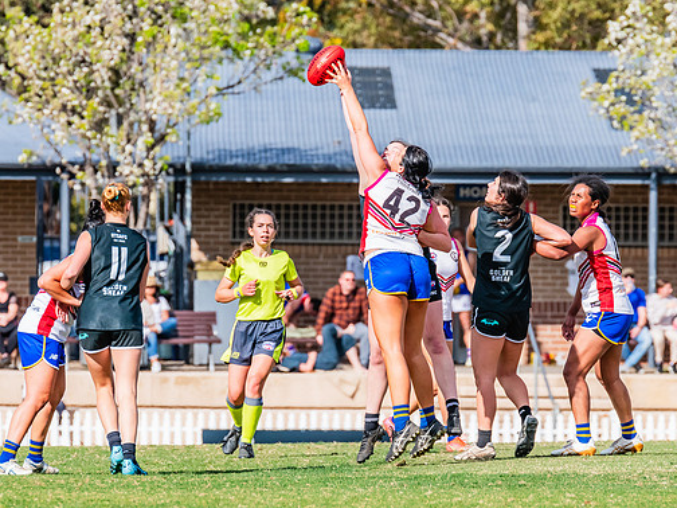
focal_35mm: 625
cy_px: 203
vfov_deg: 2.4
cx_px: 392
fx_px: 12223
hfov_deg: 3.2
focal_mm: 420
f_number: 10
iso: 800
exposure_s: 1/1600
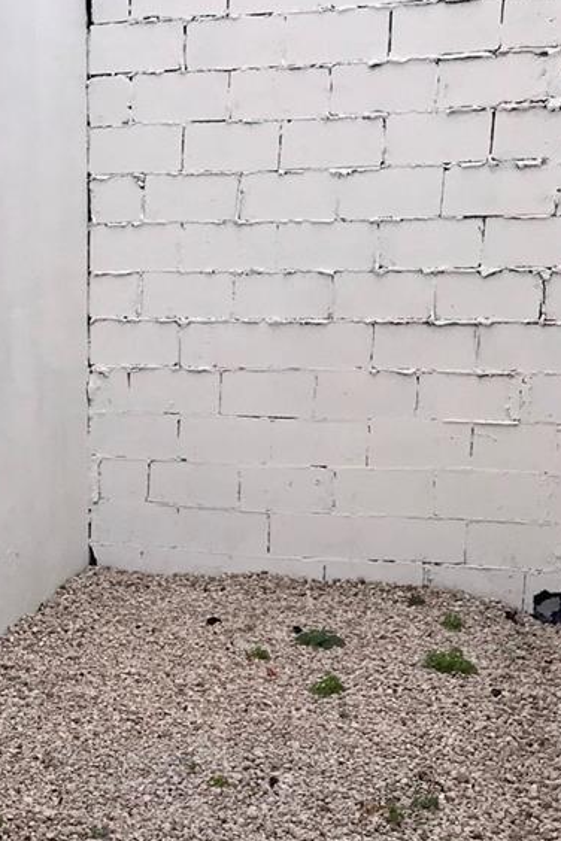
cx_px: -61
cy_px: 649
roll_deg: +2.2
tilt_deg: -16.4
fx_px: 1449
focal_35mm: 62
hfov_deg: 20.8
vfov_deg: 31.7
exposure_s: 1/1030
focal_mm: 3.99
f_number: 1.8
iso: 20
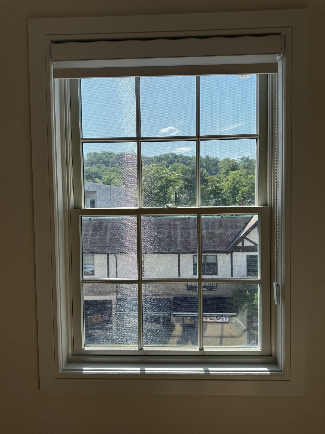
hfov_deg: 56.8
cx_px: 162
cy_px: 217
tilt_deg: -3.4
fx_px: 300
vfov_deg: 71.6
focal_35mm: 24
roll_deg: +0.3
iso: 80
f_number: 1.78
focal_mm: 6.76
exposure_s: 1/2525
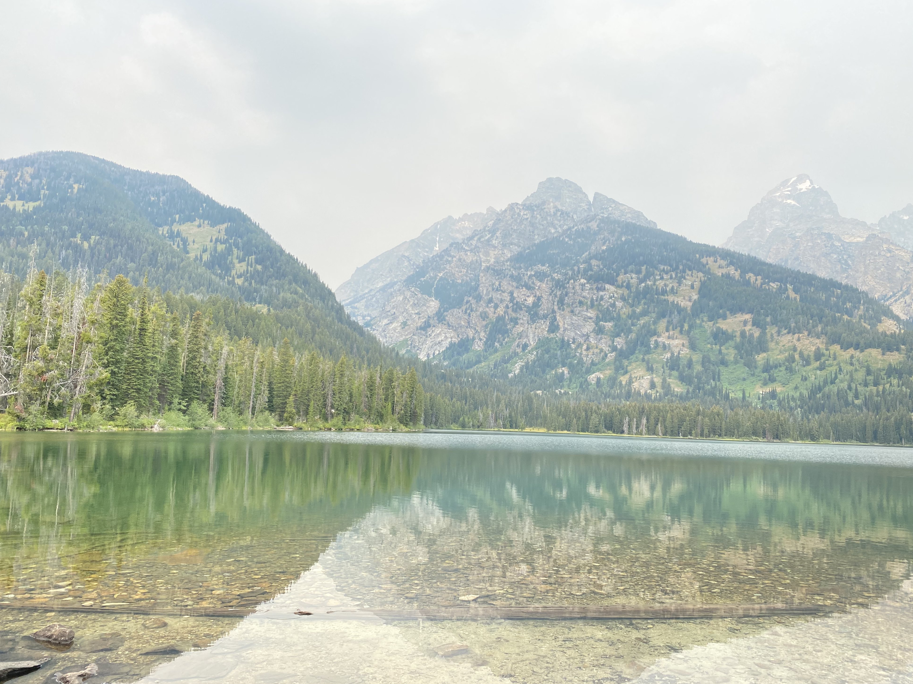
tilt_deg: +7.6
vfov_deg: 51.4
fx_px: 712
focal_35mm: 27
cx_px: 471
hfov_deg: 65.3
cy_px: 346
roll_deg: -1.8
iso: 32
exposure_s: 1/1135
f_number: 1.8
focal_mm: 4.25
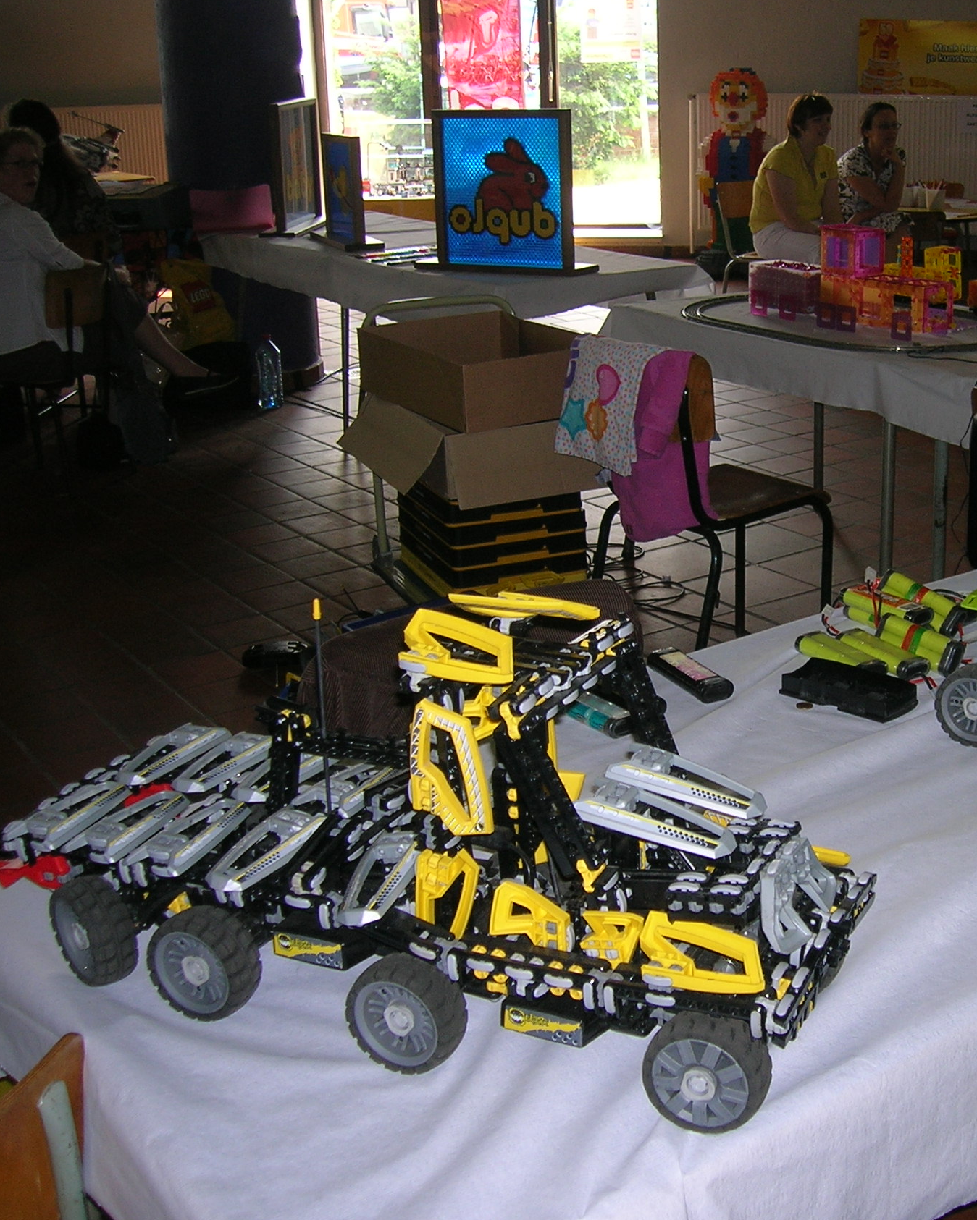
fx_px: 1626
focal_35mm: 45
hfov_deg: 32.5
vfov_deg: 41.2
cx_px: 790
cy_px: 609
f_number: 2.9
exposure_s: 1/60.1
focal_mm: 5.7
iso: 50
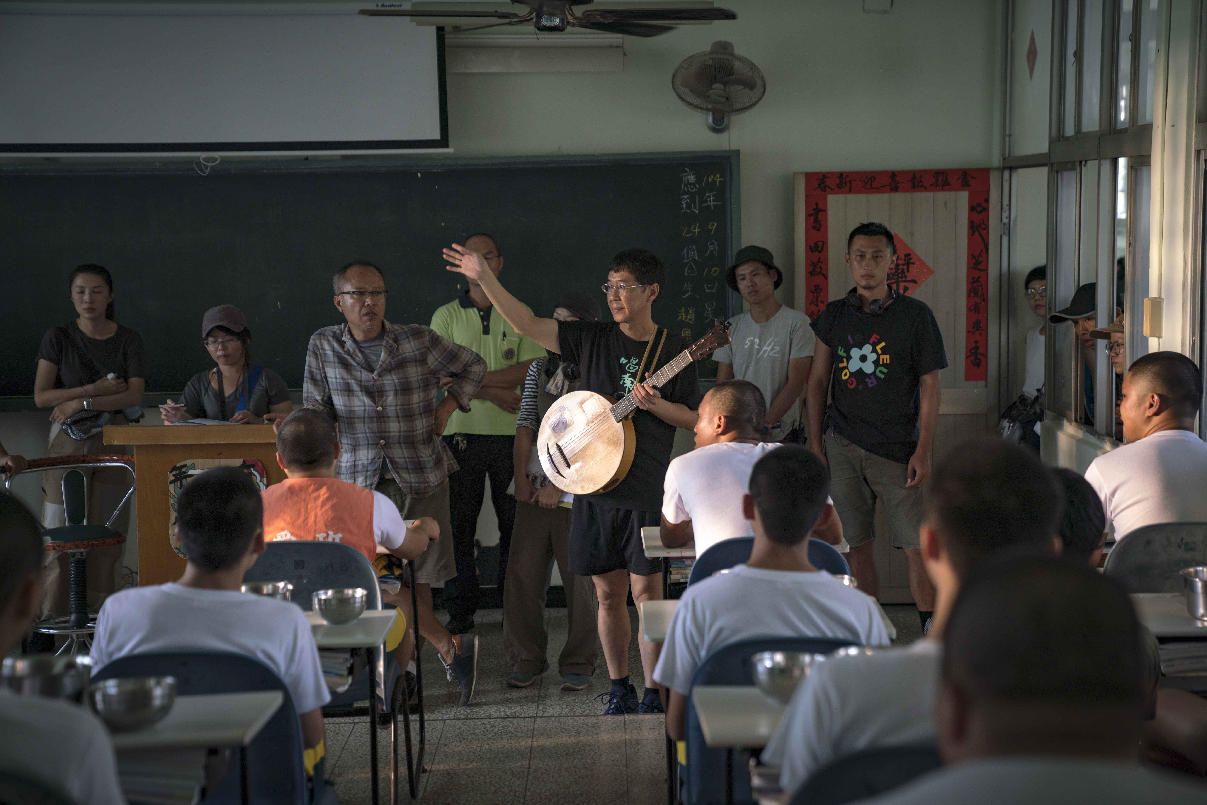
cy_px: 402
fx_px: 2112
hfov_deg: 31.9
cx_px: 604
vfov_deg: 21.6
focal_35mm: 63
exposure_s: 1/250
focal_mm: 63
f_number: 2.8
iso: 320
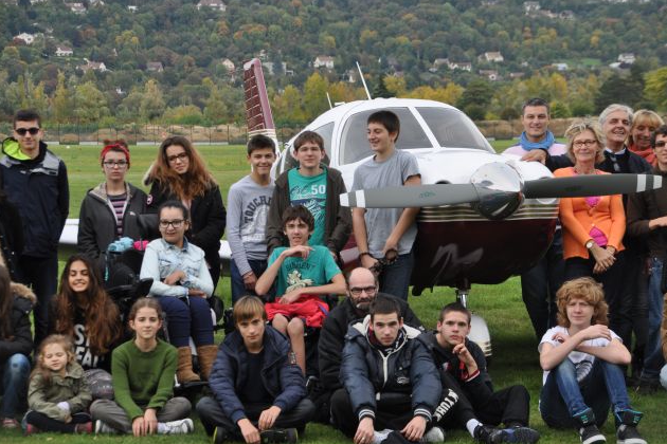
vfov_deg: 10.0
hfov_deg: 15.0
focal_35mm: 137
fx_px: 2538
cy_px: 221
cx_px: 336
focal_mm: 90
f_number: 5.6
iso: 320
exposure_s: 1/500
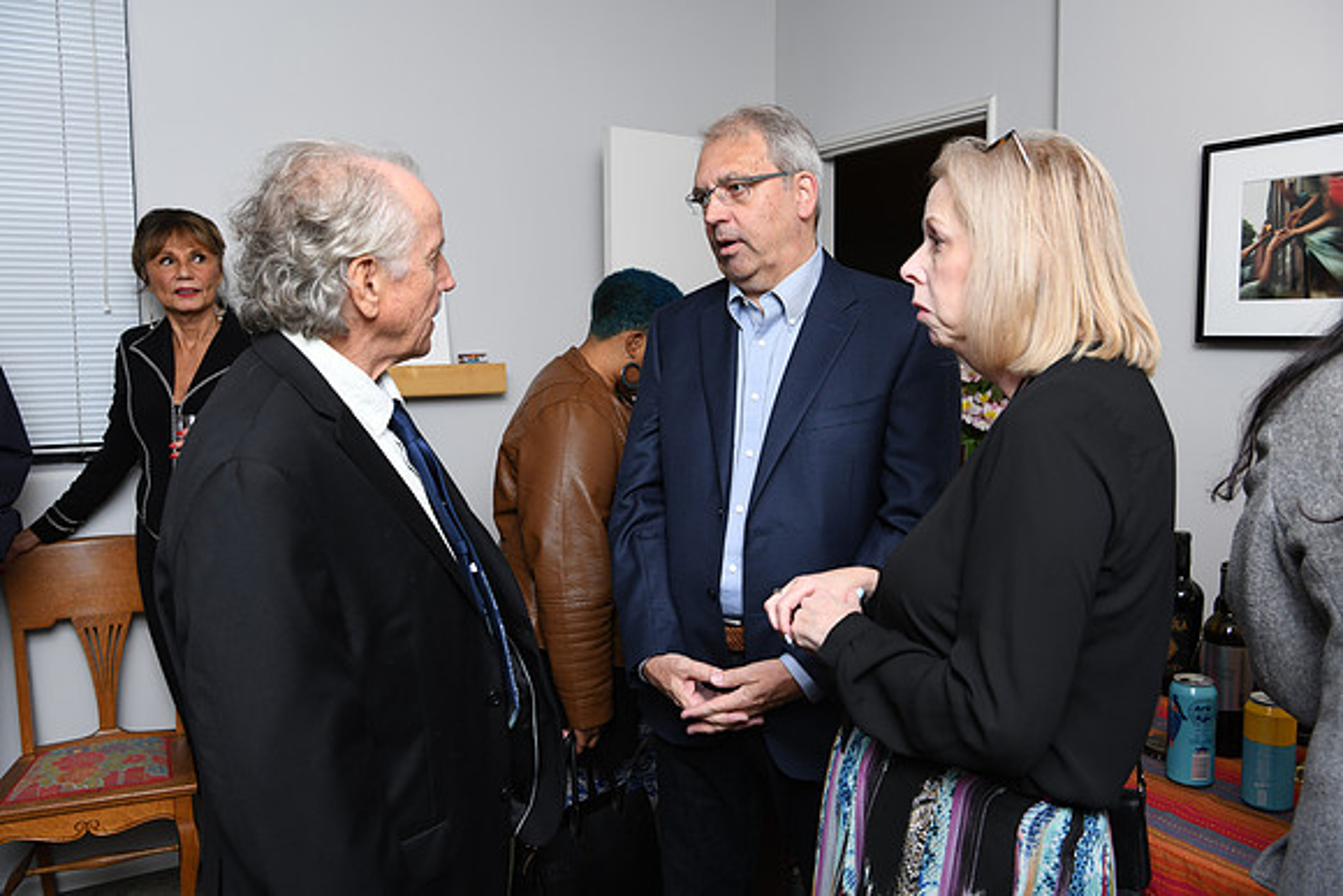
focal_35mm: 30
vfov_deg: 43.6
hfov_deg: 61.9
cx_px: 672
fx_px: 1119
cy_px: 448
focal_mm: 30
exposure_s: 1/160
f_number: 7.1
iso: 400
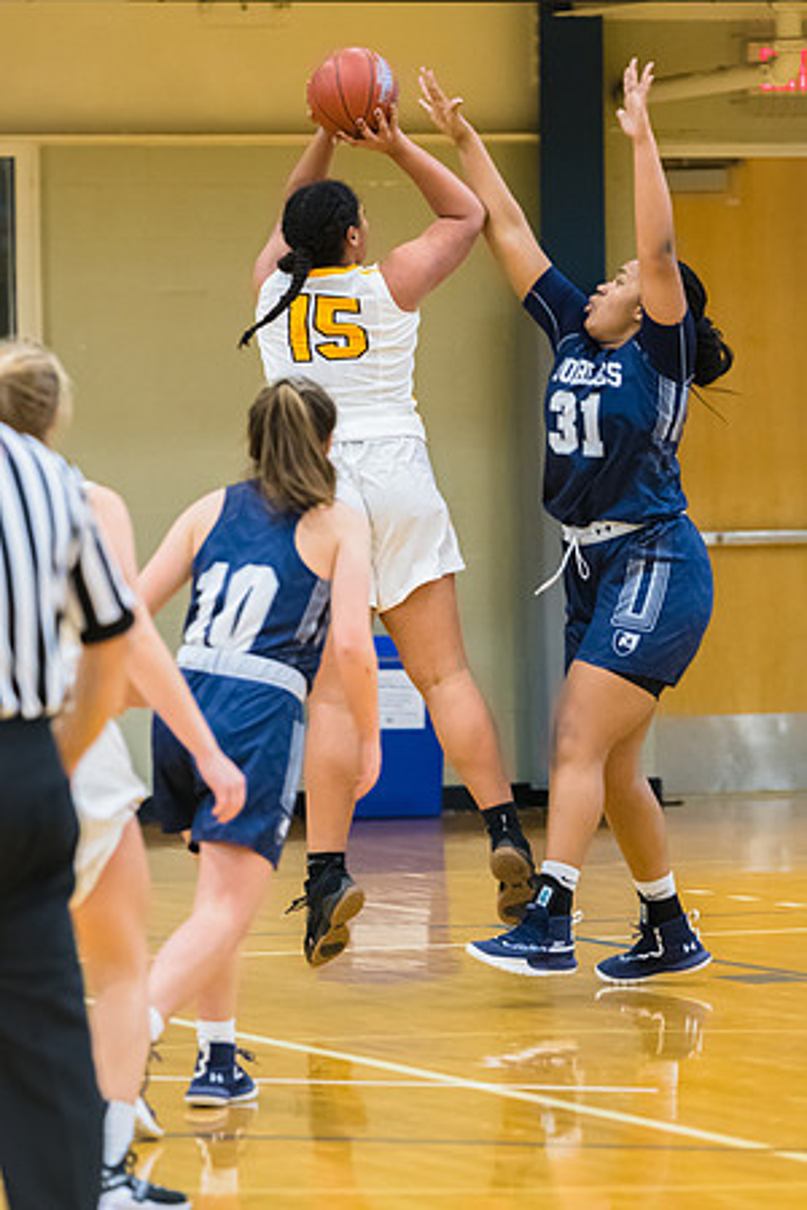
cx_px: 404
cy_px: 605
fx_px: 6809
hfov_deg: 6.8
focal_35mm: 202
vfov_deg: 10.2
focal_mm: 135
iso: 3200
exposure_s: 1/400
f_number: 3.2
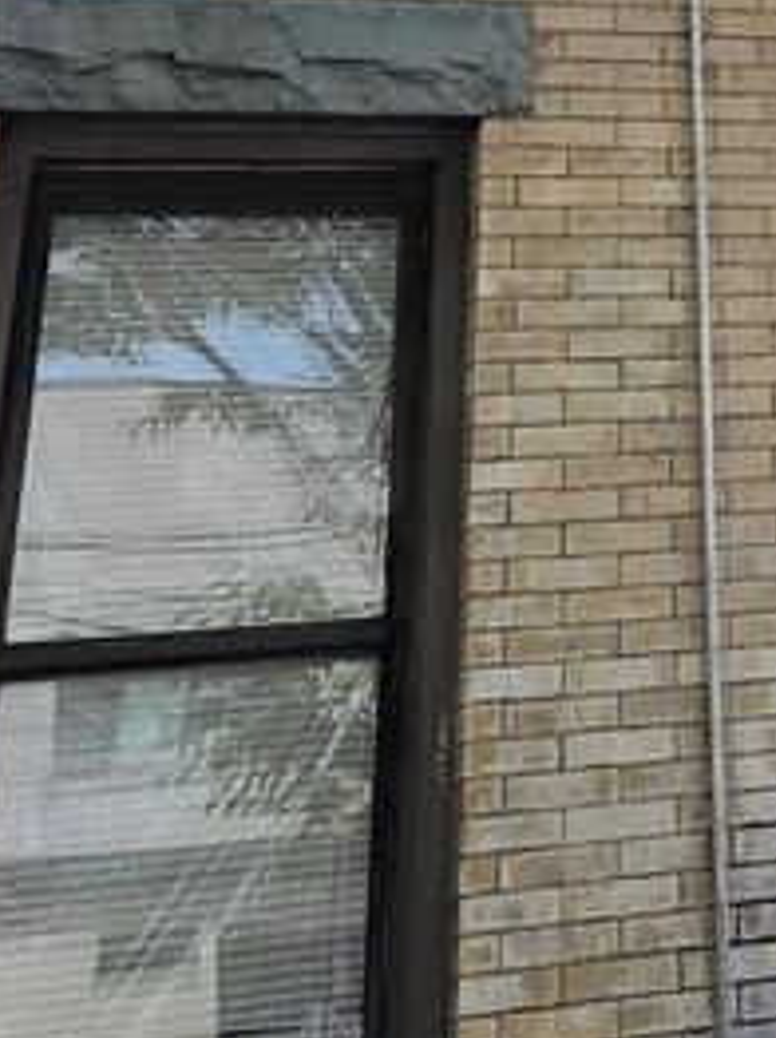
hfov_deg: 18.2
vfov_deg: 22.6
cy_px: -386
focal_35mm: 75
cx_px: 1029
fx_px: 2245
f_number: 1.8
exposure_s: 1/3075
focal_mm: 5.4
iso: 80
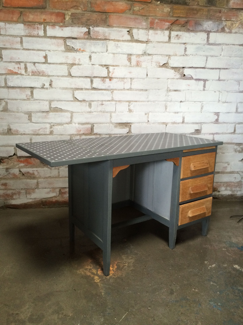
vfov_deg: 61.7
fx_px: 271
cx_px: 122
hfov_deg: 48.2
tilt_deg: -14.6
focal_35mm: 29
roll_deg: -0.8
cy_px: 162
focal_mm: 4.15
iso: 125
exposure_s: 1/30
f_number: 2.2
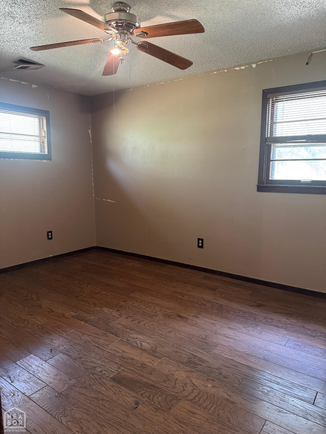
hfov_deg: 56.8
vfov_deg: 71.6
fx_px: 301
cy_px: 217
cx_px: 163
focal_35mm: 24
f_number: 1.78
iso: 640
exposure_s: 1/60
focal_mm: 6.76
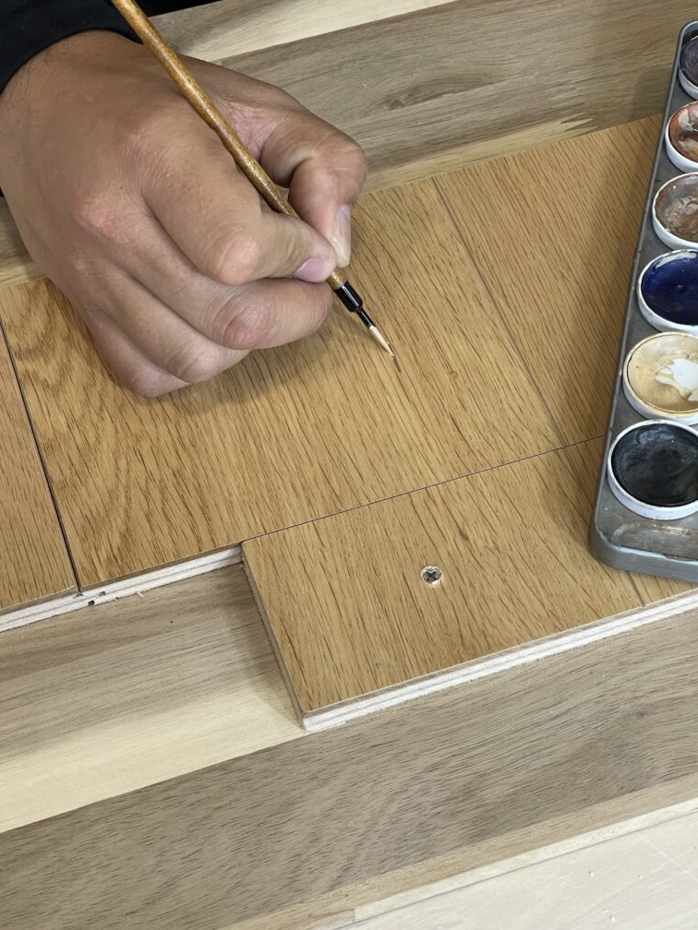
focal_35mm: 65
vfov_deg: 29.8
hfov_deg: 22.6
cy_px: 468
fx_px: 1748
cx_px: 345
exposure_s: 1/120
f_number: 2.2
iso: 100
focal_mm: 7.5
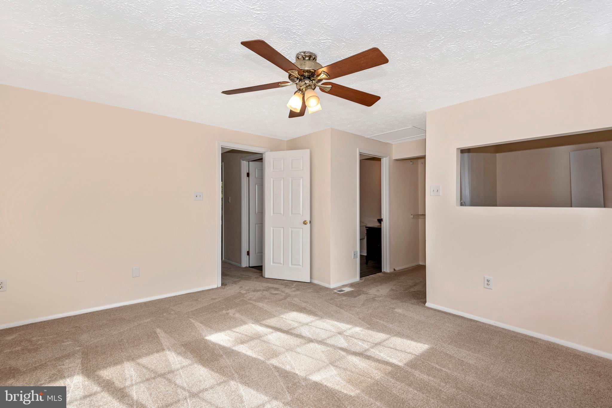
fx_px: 272
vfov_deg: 73.8
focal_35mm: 16
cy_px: 204
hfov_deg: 96.7
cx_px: 306
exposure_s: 1/80
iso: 320
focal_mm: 16
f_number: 9
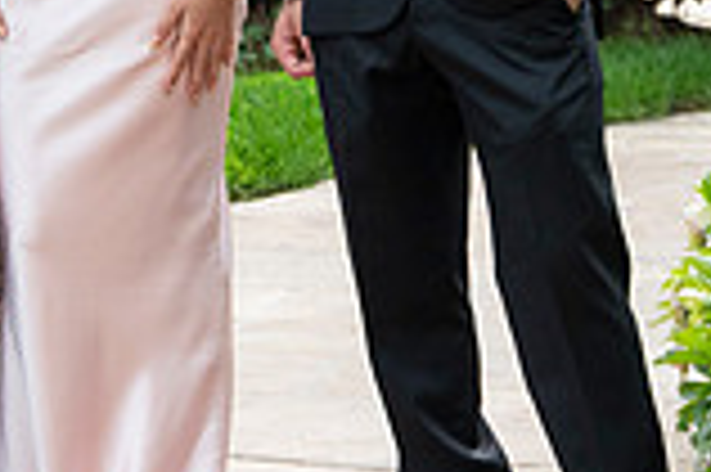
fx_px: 6392
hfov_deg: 6.4
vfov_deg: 4.2
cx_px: 36
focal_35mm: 324
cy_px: -353
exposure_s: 1/1250
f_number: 6.3
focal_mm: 88
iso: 1250
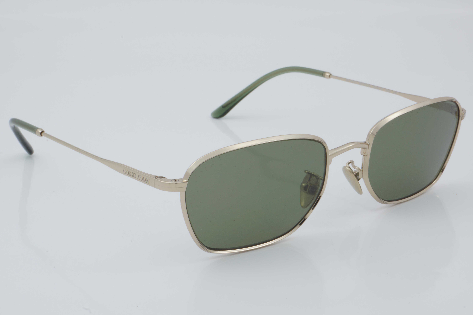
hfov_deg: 27.0
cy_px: 158
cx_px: 236
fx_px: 985
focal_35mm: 75
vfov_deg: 18.2
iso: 100
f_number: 32
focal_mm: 50
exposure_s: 1/4
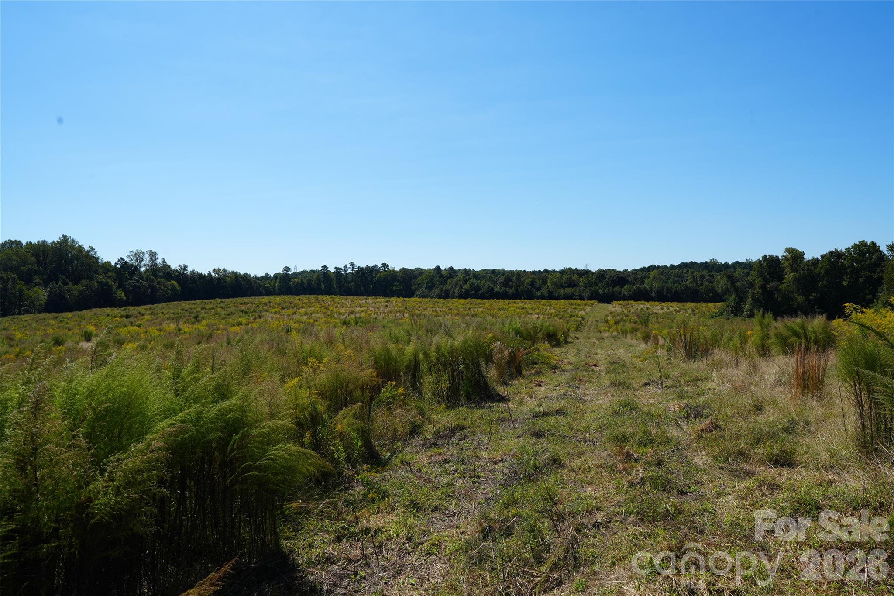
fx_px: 646
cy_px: 298
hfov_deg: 69.4
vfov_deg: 49.5
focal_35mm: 26
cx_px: 447
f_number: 10
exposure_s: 1/200
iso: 100
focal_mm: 26
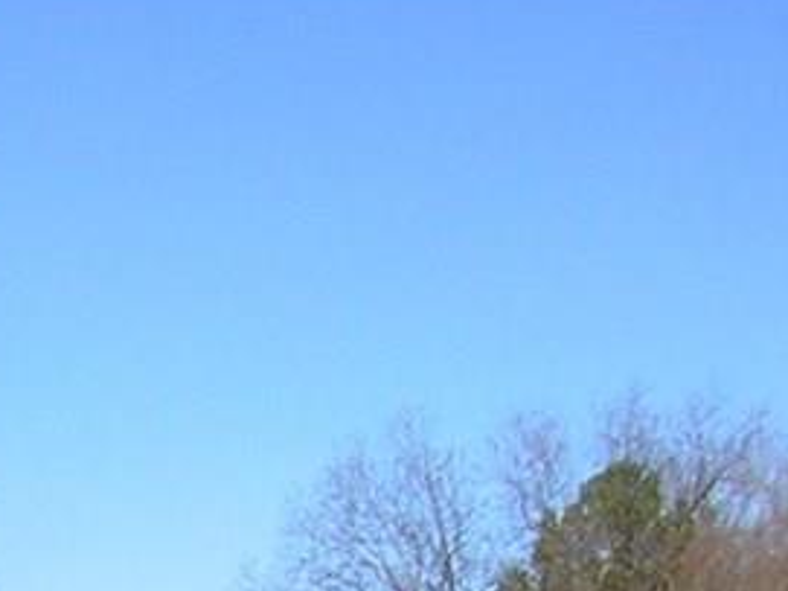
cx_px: 192
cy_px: 1086
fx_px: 3095
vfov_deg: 10.2
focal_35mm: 136
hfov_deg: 14.5
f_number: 5.2
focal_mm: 4.7
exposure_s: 1/398
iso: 50
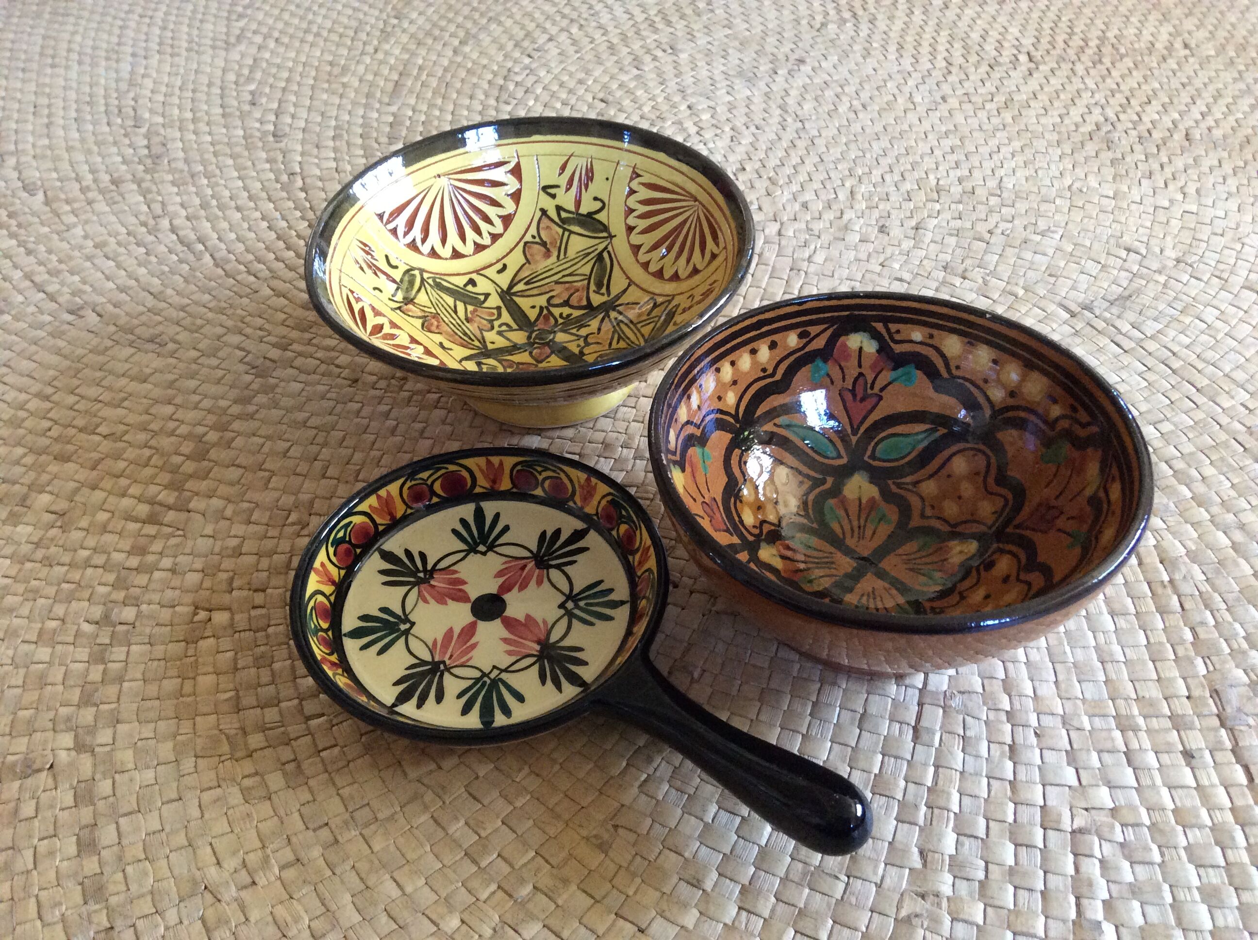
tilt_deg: -44.6
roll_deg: +2.3
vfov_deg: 44.1
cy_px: 470
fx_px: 1161
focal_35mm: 32
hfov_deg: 56.9
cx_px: 629
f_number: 2.4
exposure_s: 1/25
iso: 250
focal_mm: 3.3
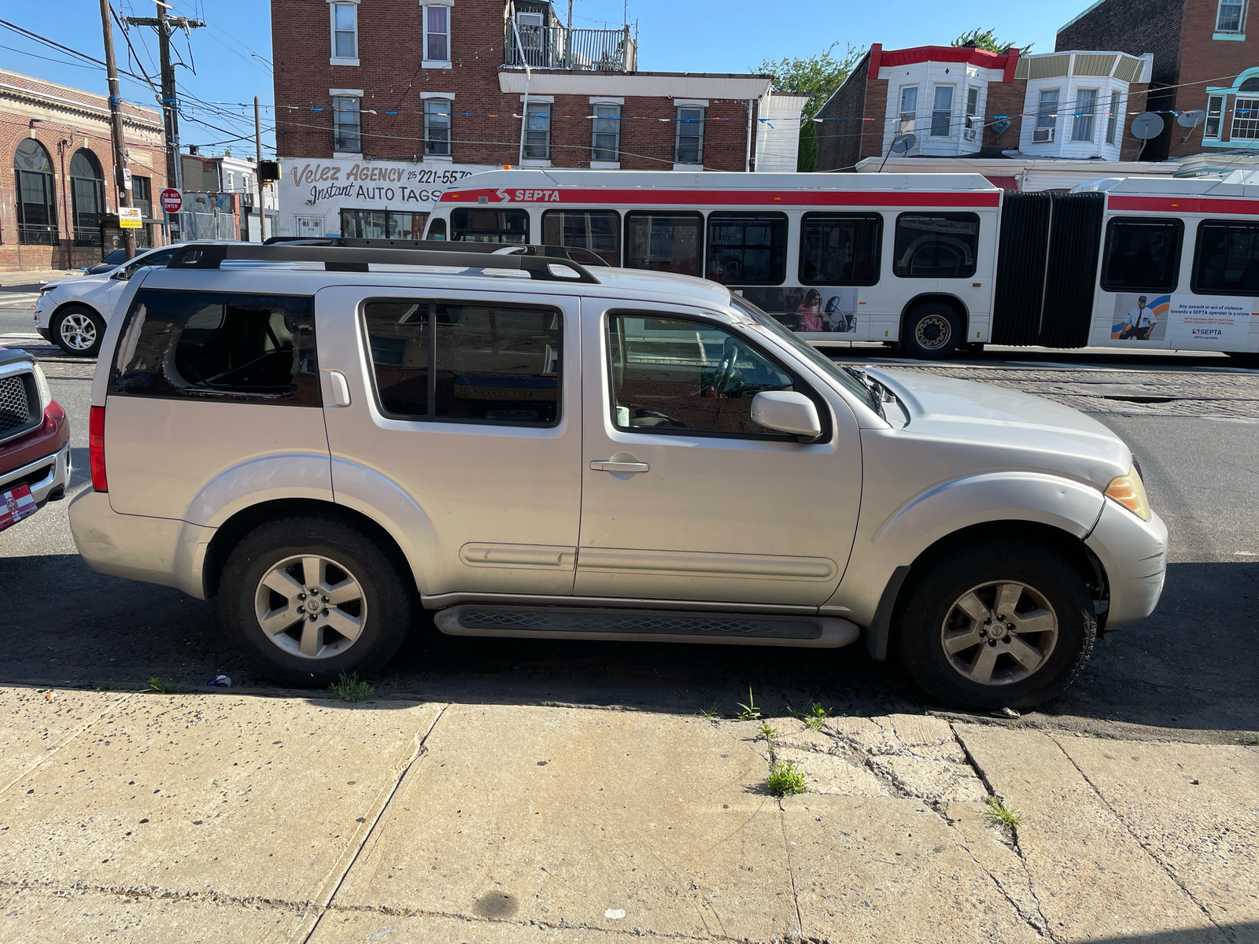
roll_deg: -2.3
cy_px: 472
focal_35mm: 26
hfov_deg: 67.3
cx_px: 630
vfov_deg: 53.1
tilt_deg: -9.6
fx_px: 946
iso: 32
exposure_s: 1/1490
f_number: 1.6
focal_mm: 4.2
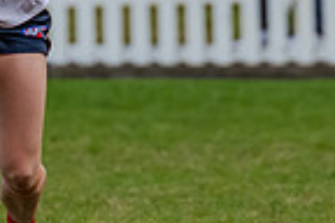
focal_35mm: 2244
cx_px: -17
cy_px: -32
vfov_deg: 0.6
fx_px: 20880
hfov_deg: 0.9
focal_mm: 420
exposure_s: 1/1600
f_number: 5.6
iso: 800
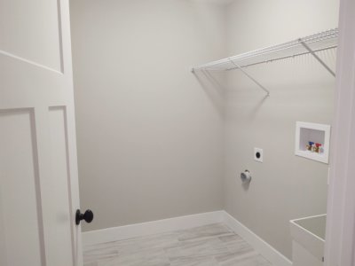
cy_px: 133
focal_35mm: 27
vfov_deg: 51.4
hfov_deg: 65.3
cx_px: 178
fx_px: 277
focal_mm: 4.75
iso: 247
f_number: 1.7
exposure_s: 1/50
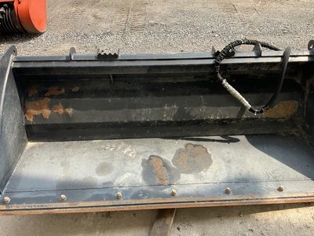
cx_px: 157
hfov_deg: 61.7
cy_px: 118
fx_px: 263
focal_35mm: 29
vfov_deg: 48.2
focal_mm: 3
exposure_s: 1/435
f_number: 1.8
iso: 25
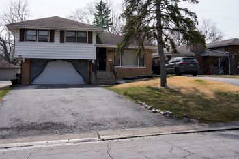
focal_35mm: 40
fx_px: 265
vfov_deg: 32.9
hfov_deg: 48.4
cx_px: 107
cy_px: 47
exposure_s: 1/160
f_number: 9
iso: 100
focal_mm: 28
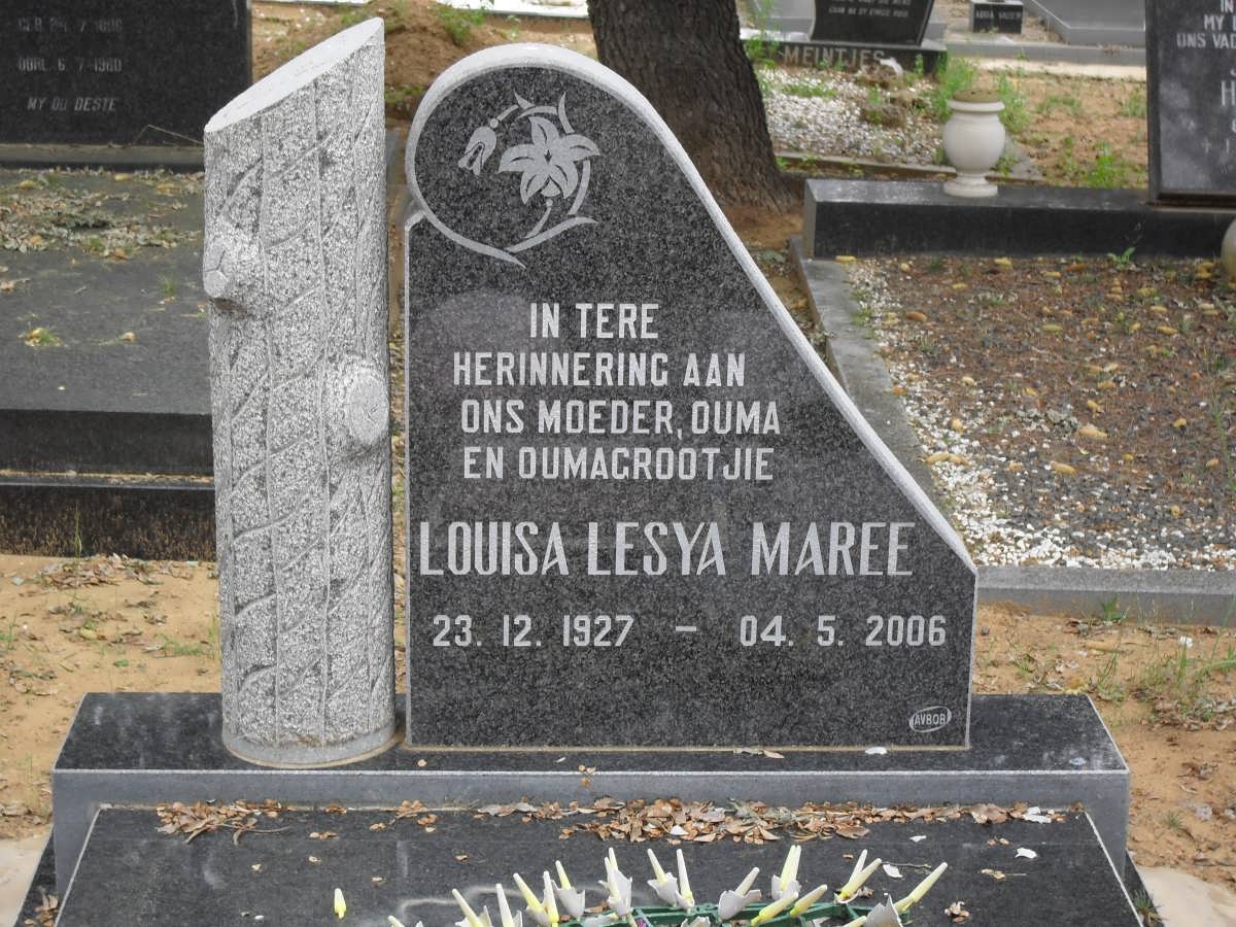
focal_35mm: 77
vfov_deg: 19.1
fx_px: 2749
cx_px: 618
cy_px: 464
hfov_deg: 25.3
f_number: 5
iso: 100
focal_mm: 13.6
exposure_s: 1/90
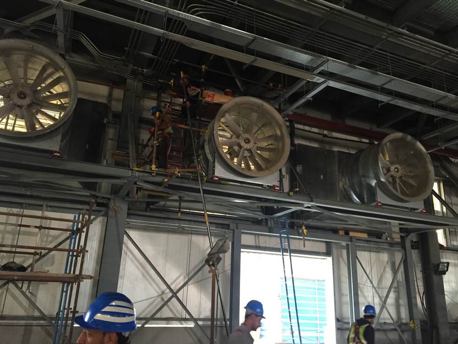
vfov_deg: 48.2
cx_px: 229
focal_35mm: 29
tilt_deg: +17.6
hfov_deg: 61.7
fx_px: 384
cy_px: 172
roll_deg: -4.6
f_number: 2.2
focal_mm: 4.15
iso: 250
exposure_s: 1/24
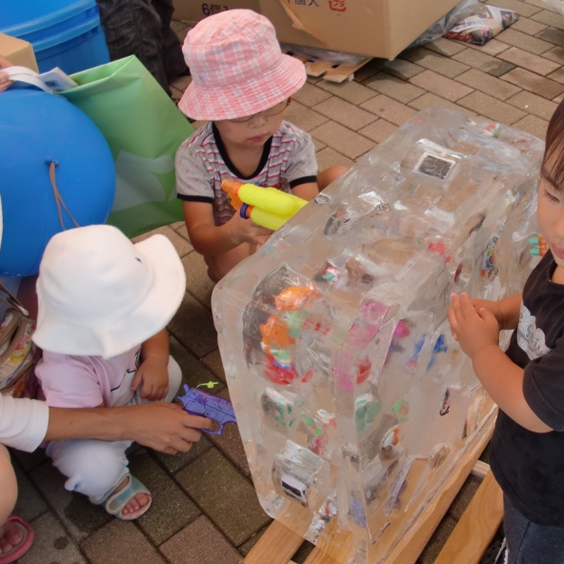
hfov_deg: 38.8
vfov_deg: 39.2
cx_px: 369
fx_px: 793
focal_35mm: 43
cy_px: 284
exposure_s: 1/200
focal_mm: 6.3
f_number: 2.8
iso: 64
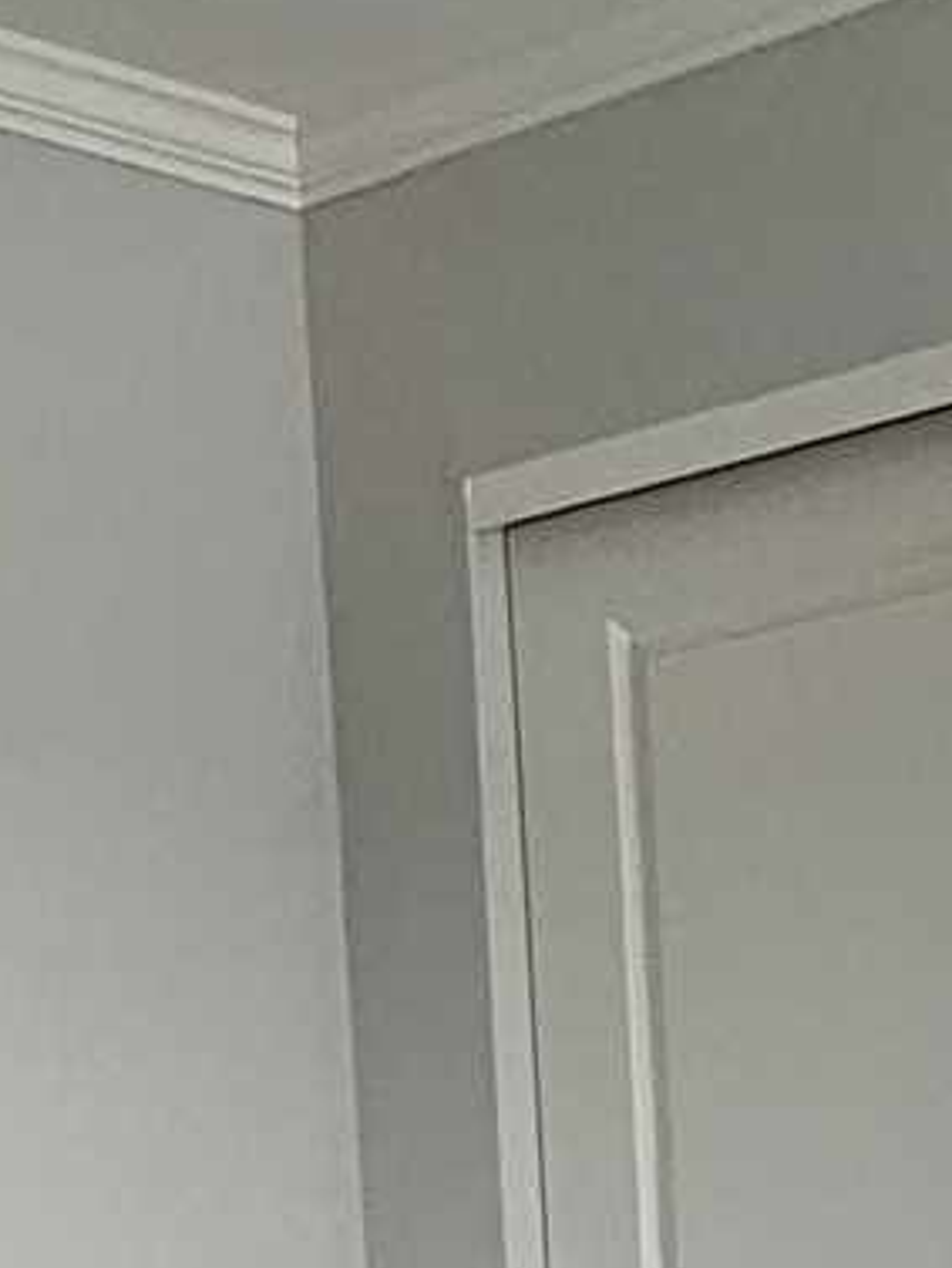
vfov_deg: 15.8
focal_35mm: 106
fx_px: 3885
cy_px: 2290
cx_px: 498
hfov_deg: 14.0
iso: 125
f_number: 2.2
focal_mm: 2.2
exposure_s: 1/77.4
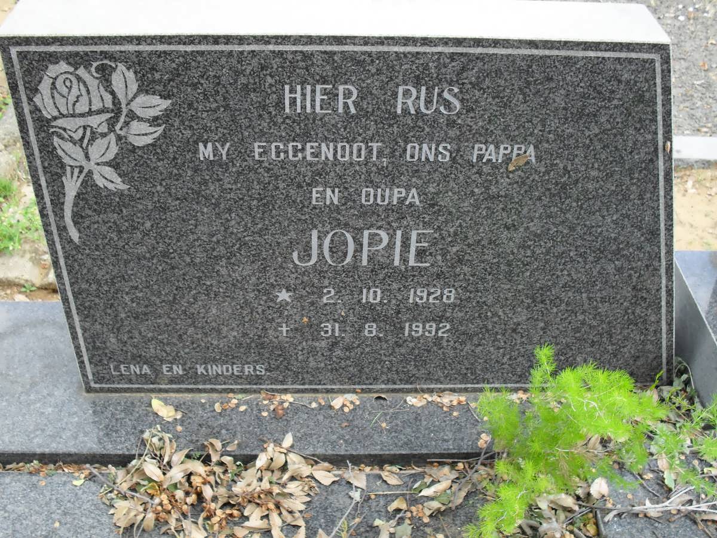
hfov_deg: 44.8
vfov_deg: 34.3
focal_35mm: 42
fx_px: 870
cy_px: 269
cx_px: 358
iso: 100
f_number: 3.6
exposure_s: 1/90
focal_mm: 7.5
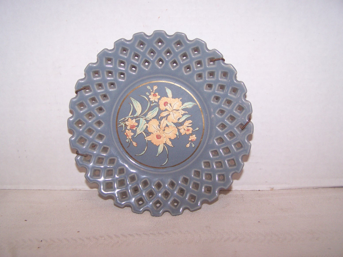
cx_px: 172
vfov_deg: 37.7
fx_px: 377
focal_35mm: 38
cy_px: 128
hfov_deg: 49.0
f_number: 2.8
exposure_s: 1/60
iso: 140
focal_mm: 6.3
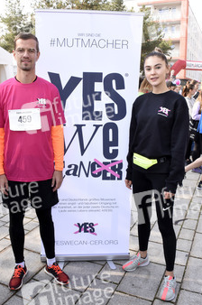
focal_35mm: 32
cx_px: 94
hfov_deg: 40.9
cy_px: 158
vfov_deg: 58.8
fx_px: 270
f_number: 8
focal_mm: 18
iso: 400
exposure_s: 1/160
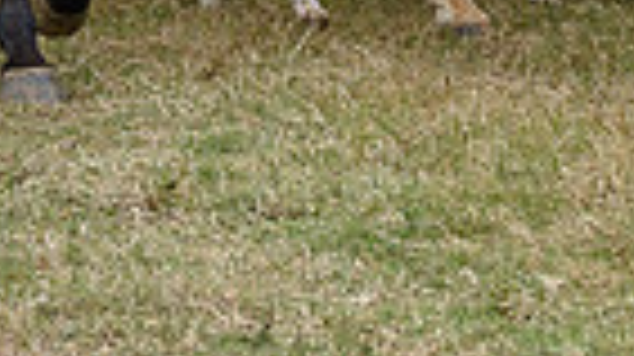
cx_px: 361
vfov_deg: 3.0
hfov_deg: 5.4
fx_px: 6668
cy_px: -389
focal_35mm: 397
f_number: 5.6
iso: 2000
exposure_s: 1/250
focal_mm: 82
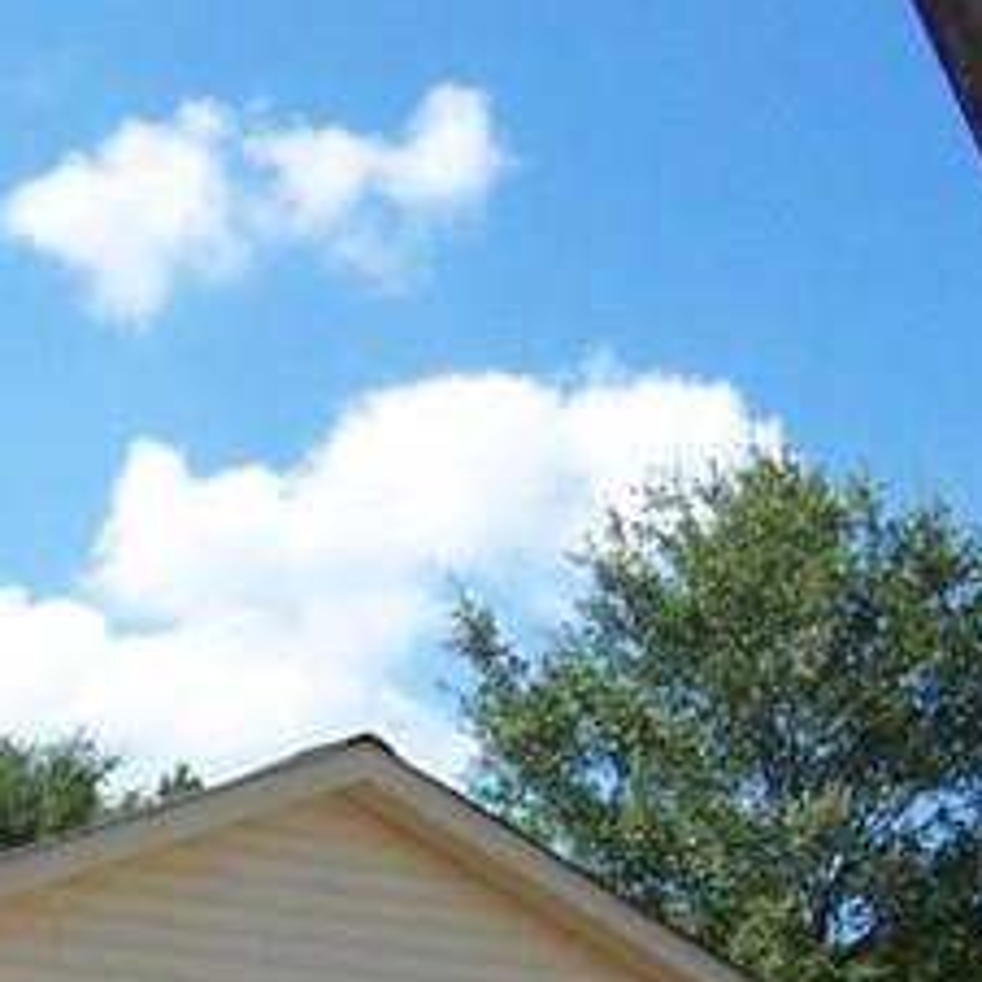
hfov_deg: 17.8
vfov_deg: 17.6
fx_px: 2953
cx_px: -243
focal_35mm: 92
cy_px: 1312
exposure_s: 1/200
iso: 64
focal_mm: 3.8
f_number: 5.6
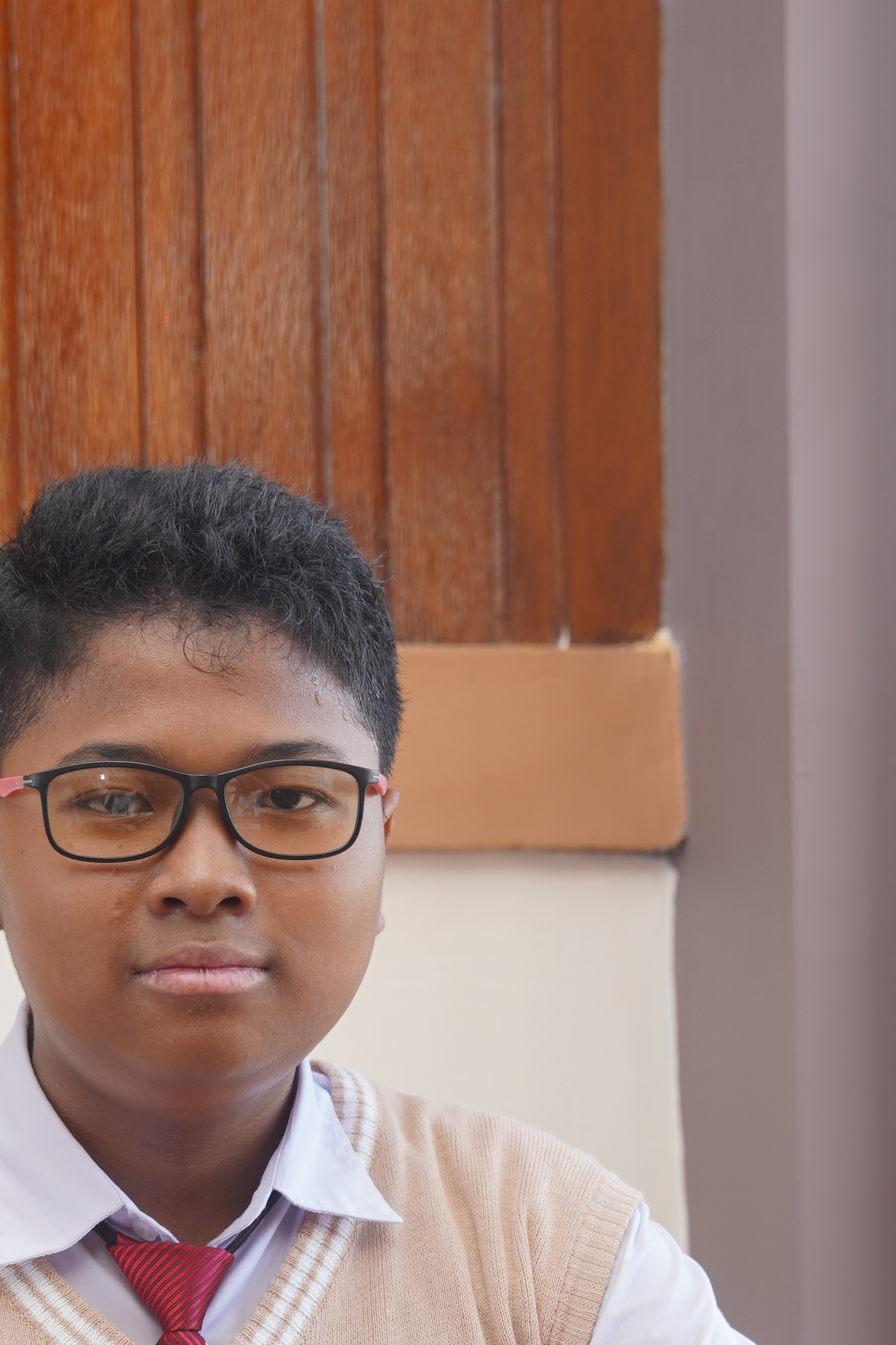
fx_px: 3845
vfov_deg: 19.6
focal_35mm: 103
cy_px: 1125
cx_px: 230
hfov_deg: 13.2
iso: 125
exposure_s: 1/125
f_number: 2.8
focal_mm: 46
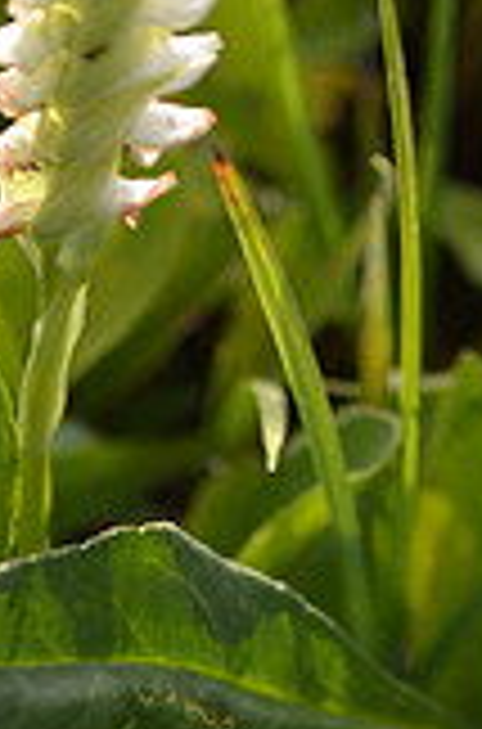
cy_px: 284
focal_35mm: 208
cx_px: 207
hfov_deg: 6.6
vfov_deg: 9.9
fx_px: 4204
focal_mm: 50
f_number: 5.6
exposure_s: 1/500
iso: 1400
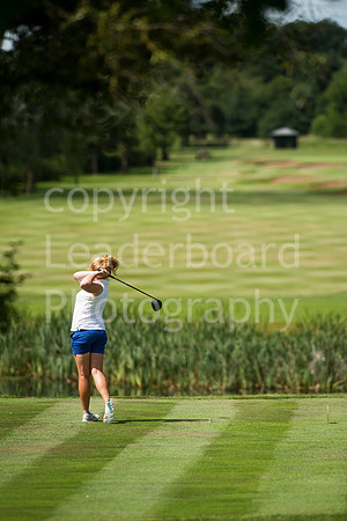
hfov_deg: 4.6
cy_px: 260
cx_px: 174
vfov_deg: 6.9
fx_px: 4337
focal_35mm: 300
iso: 400
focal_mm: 300
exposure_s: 1/2500
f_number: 5.6
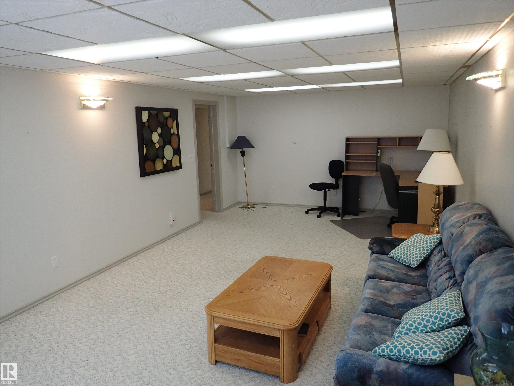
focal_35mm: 25
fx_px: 371
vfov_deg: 54.9
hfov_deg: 69.4
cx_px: 257
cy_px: 193
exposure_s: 1/60
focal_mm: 4.5
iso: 160
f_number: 2
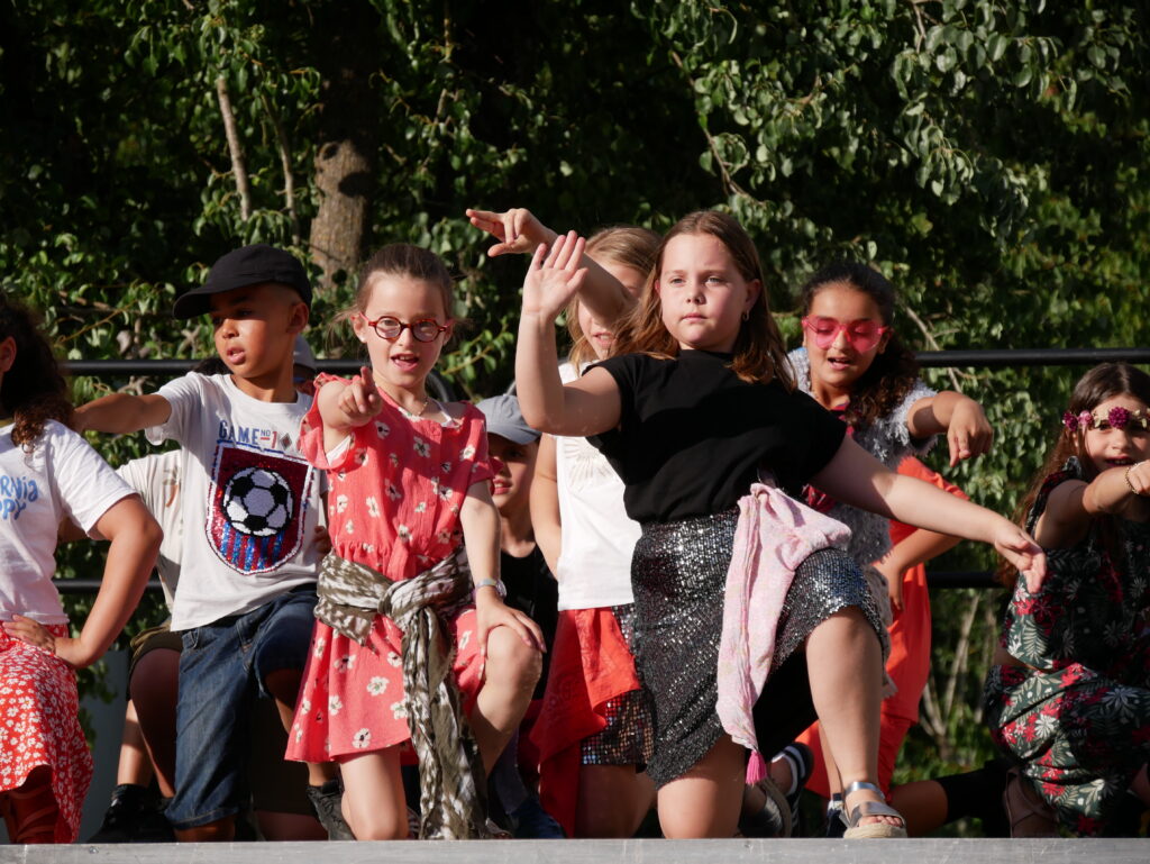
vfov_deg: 8.1
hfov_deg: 10.7
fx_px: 6116
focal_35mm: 184
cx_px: 575
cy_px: 432
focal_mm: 92
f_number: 5.4
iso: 200
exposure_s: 1/1300
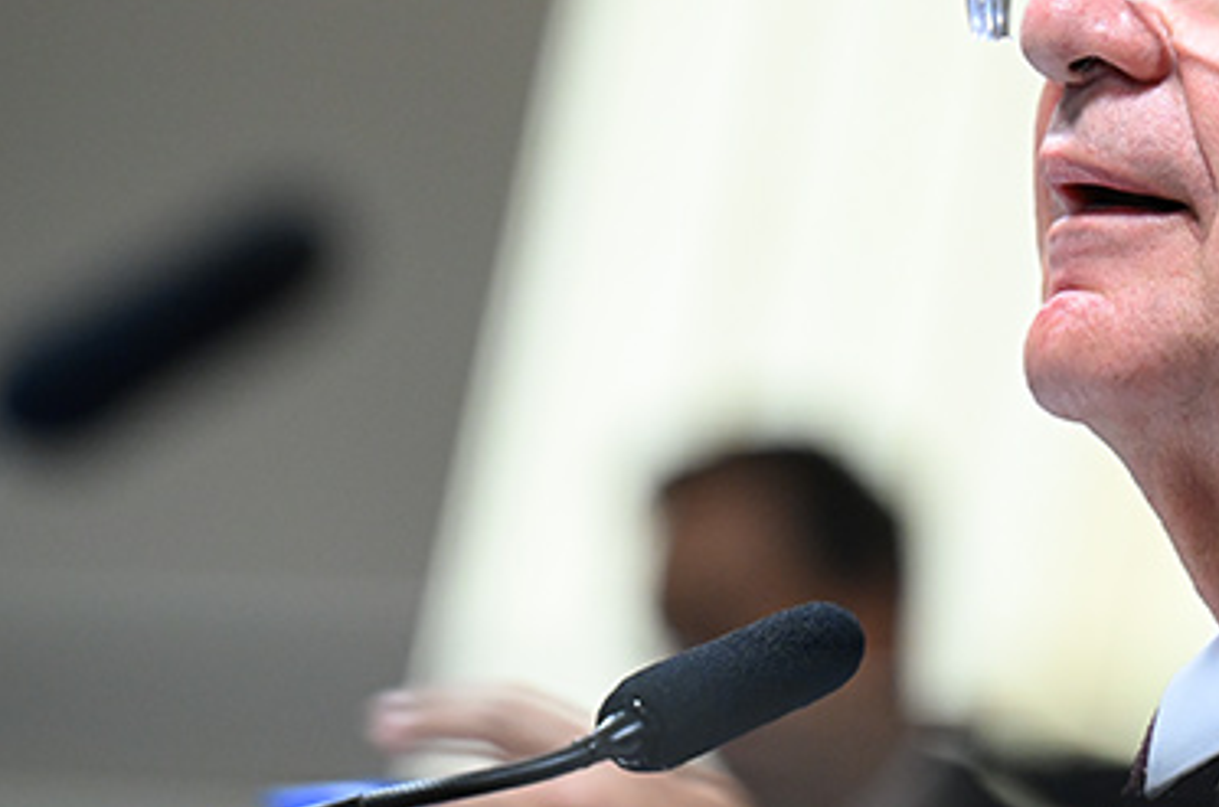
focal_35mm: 323
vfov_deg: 4.2
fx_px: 10914
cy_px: 271
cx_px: 1114
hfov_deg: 6.4
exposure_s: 1/160
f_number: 2.8
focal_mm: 140
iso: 2000
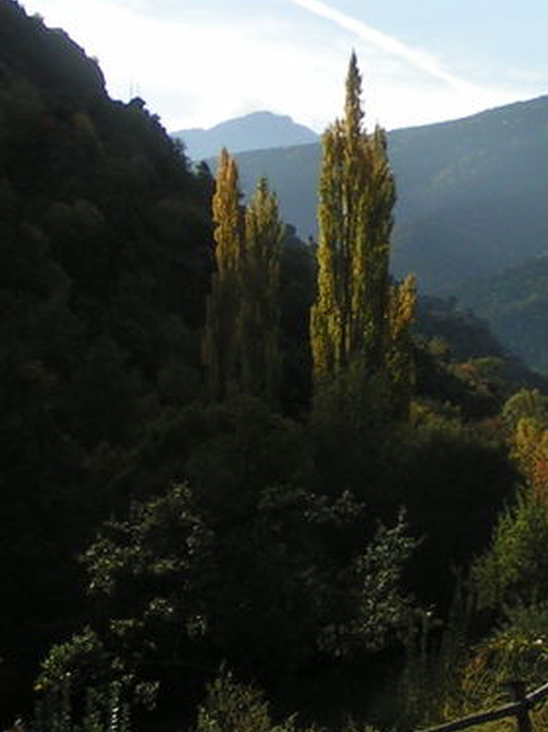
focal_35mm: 102
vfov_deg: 19.2
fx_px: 2157
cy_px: 206
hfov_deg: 14.4
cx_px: 479
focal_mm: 5.8
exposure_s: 1/400
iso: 50
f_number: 5.6
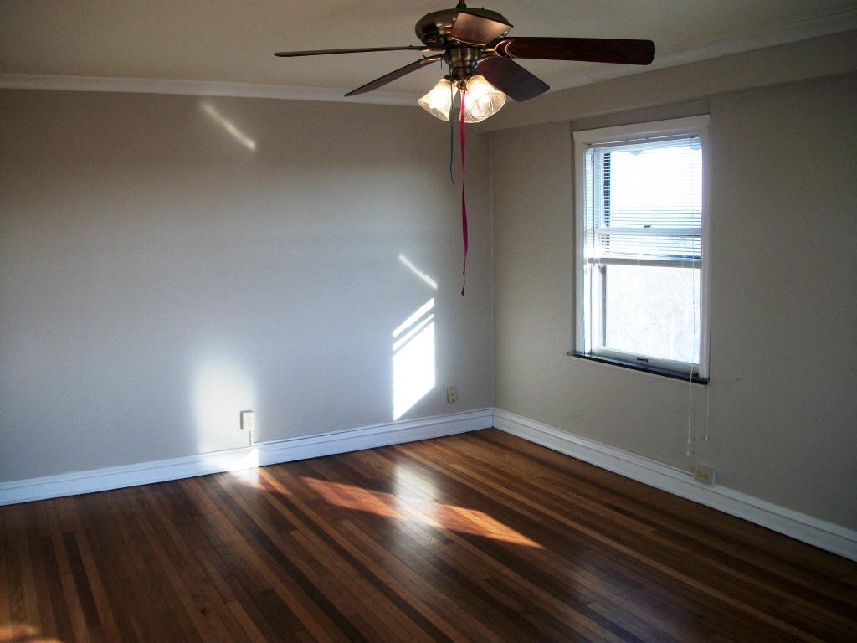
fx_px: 792
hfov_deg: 56.8
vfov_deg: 44.2
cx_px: 428
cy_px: 322
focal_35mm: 32
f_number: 2.9
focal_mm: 5.7
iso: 80
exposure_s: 1/125
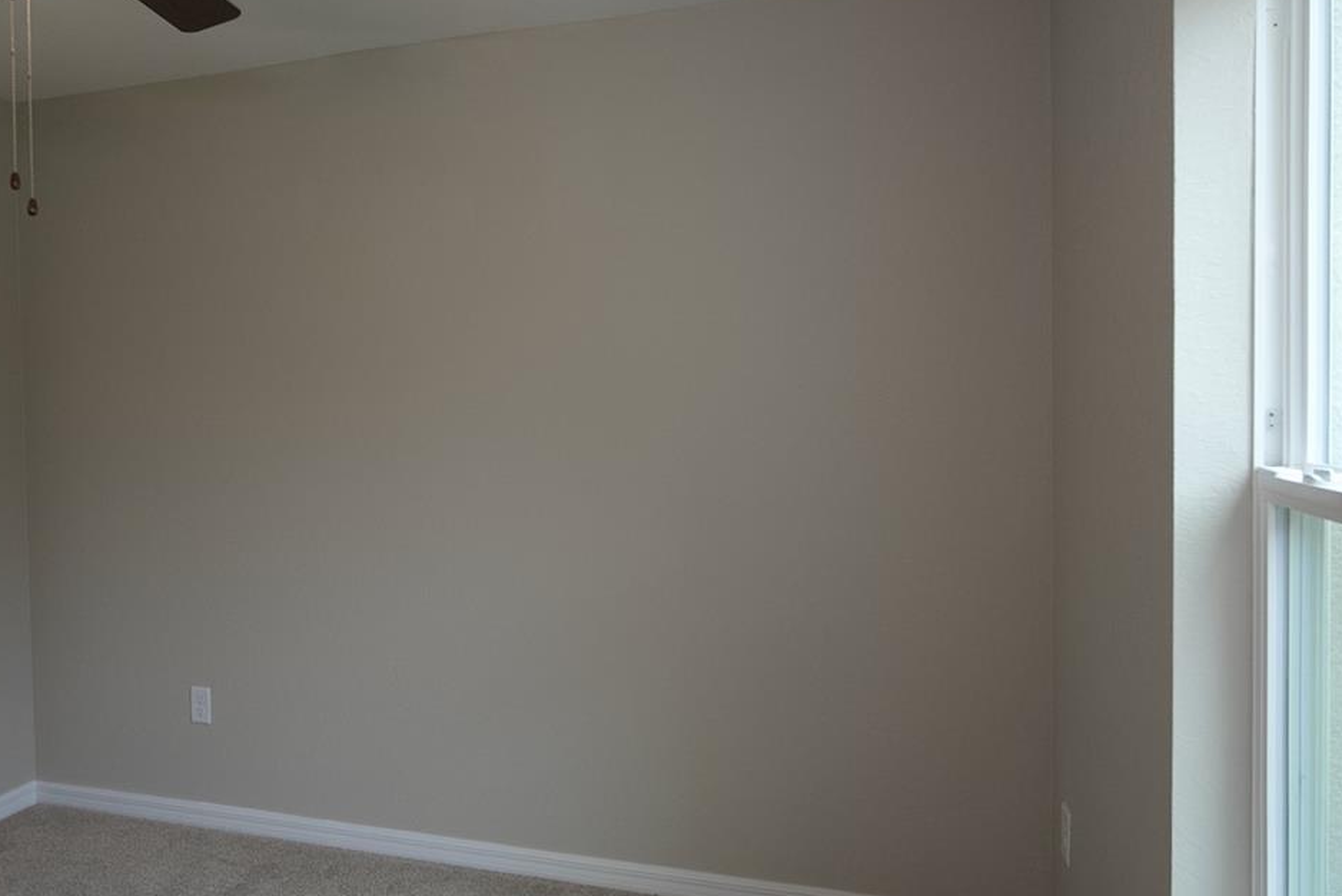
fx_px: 1081
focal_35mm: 29
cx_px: 466
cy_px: 424
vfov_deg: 45.0
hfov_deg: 62.3
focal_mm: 17
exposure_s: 1/250
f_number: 2.8
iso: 640
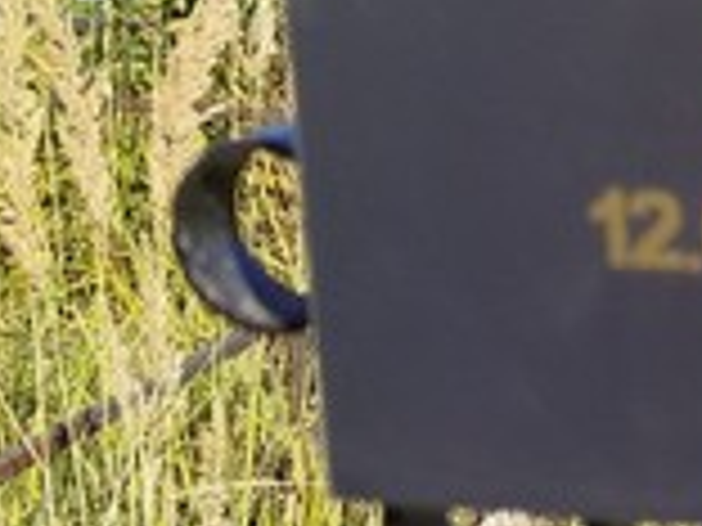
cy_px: 252
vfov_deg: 12.0
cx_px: 986
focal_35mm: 123
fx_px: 2494
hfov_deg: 15.1
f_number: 1.7
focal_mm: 5.31
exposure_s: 1/852
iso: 50
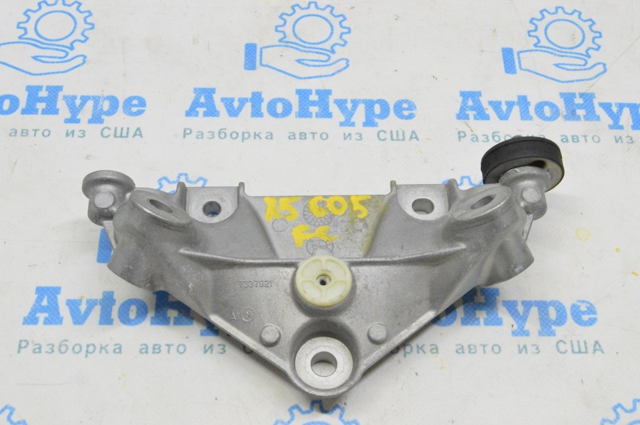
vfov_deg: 26.4
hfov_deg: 38.9
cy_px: 212
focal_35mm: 51
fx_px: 906
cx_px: 320
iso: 6400
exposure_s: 1/20
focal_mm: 34
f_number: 20
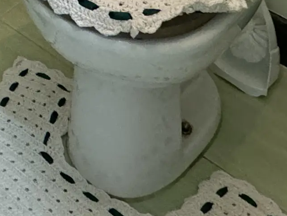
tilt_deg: -9.3
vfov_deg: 11.7
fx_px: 730
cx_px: -47
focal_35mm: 88
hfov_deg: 20.9
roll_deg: -0.3
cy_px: -383
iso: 250
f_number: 2.2
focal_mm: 2.22
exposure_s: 1/60
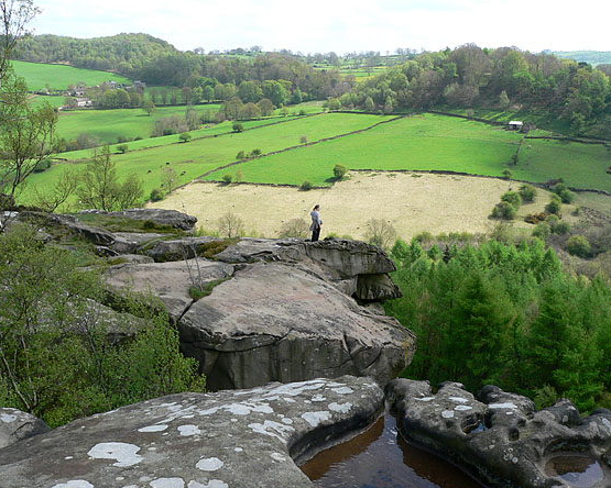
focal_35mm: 38
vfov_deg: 39.2
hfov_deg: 47.9
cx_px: 302
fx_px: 687
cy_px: 245
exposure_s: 1/320
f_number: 4
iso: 80
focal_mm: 6
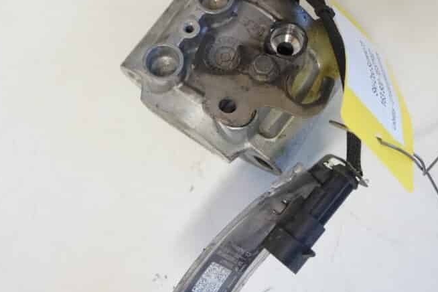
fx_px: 572
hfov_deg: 41.9
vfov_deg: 28.2
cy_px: 68
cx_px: 227
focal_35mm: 47
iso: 1600
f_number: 4
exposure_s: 1/60
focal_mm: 20
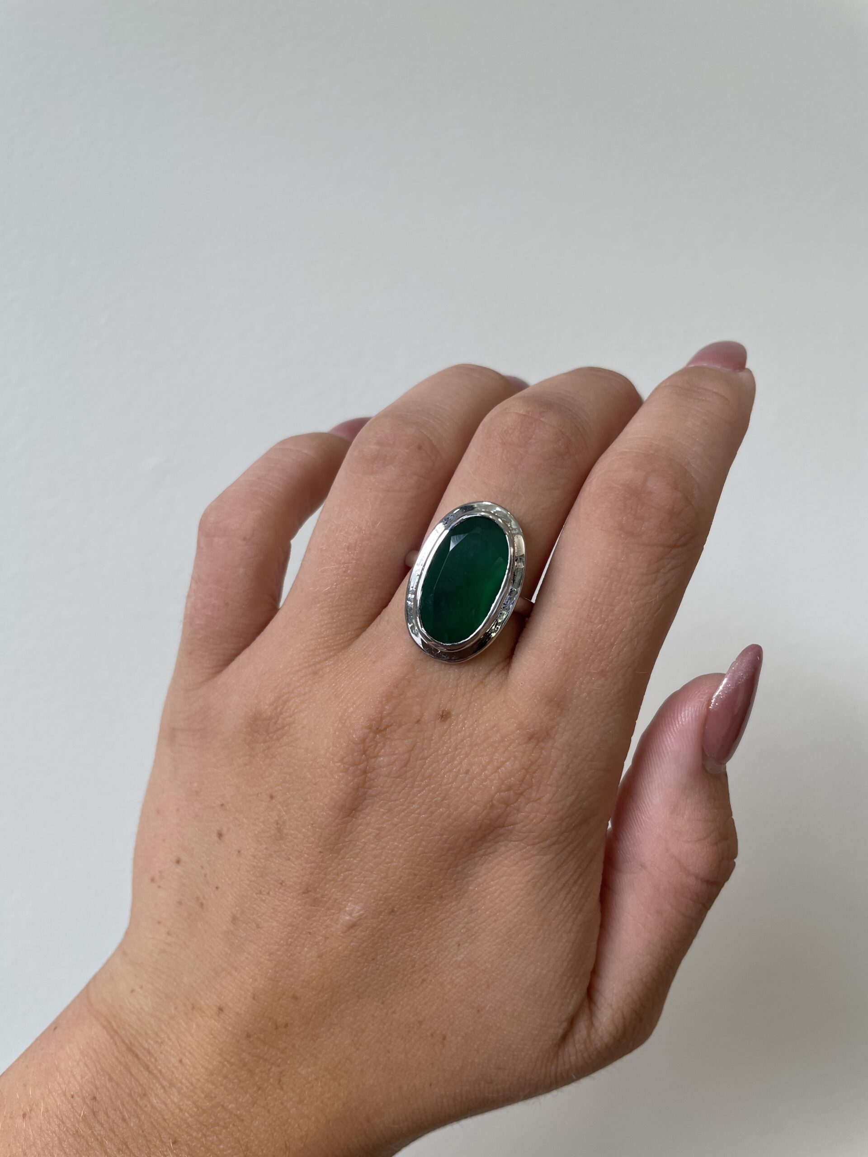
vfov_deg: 67.3
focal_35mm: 26
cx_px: 434
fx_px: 869
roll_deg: +3.6
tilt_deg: -0.6
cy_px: 578
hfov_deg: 53.1
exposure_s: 1/120
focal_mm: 4.2
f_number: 1.6
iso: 50
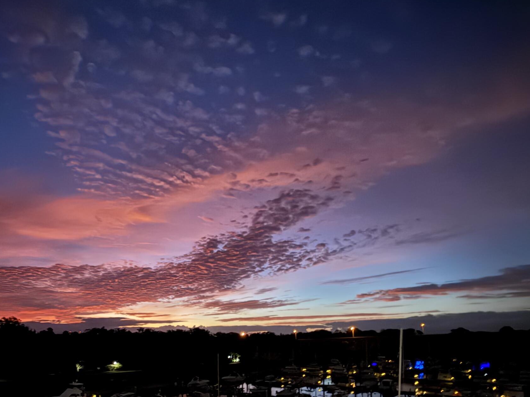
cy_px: 311
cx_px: 193
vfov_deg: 51.8
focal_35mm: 25
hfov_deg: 68.1
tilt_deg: +4.7
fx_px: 383
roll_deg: +0.5
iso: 1600
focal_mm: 2.22
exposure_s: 1/10
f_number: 2.2
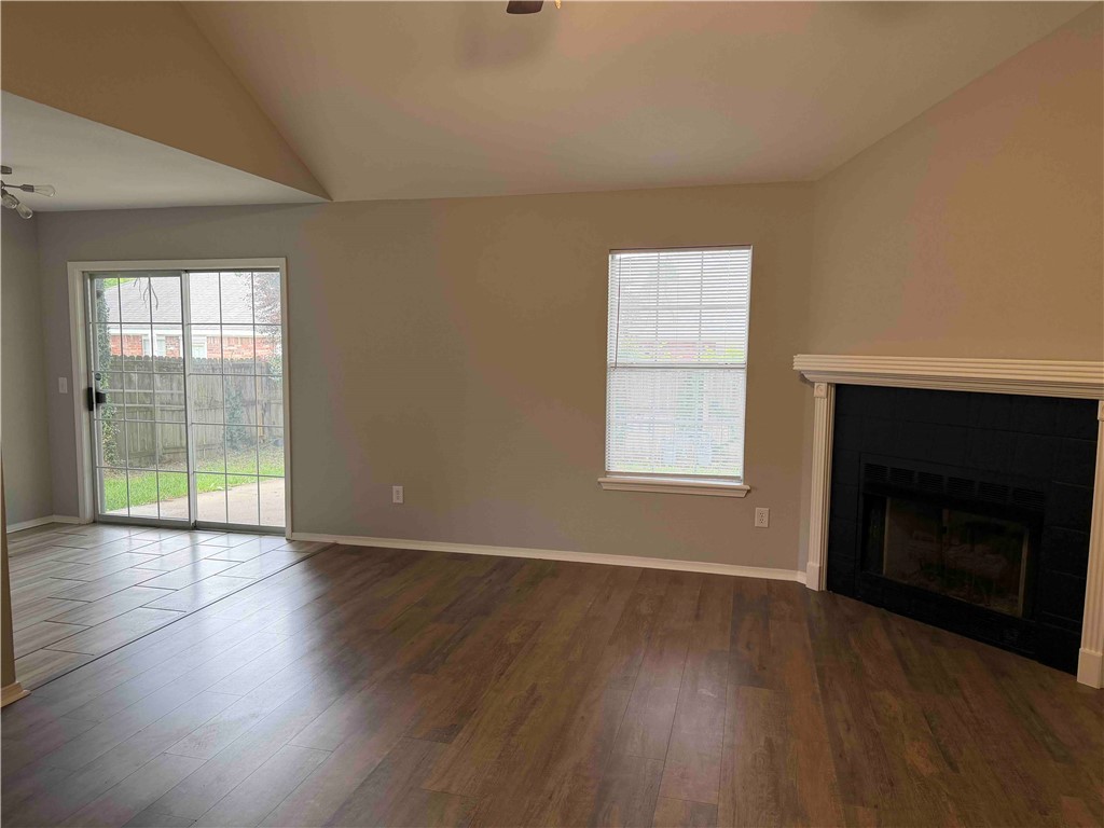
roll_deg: -0.8
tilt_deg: -6.7
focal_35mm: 24
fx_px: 765
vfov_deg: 56.8
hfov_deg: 71.6
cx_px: 552
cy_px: 414
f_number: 1.78
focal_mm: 6.76
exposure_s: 1/179
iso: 200
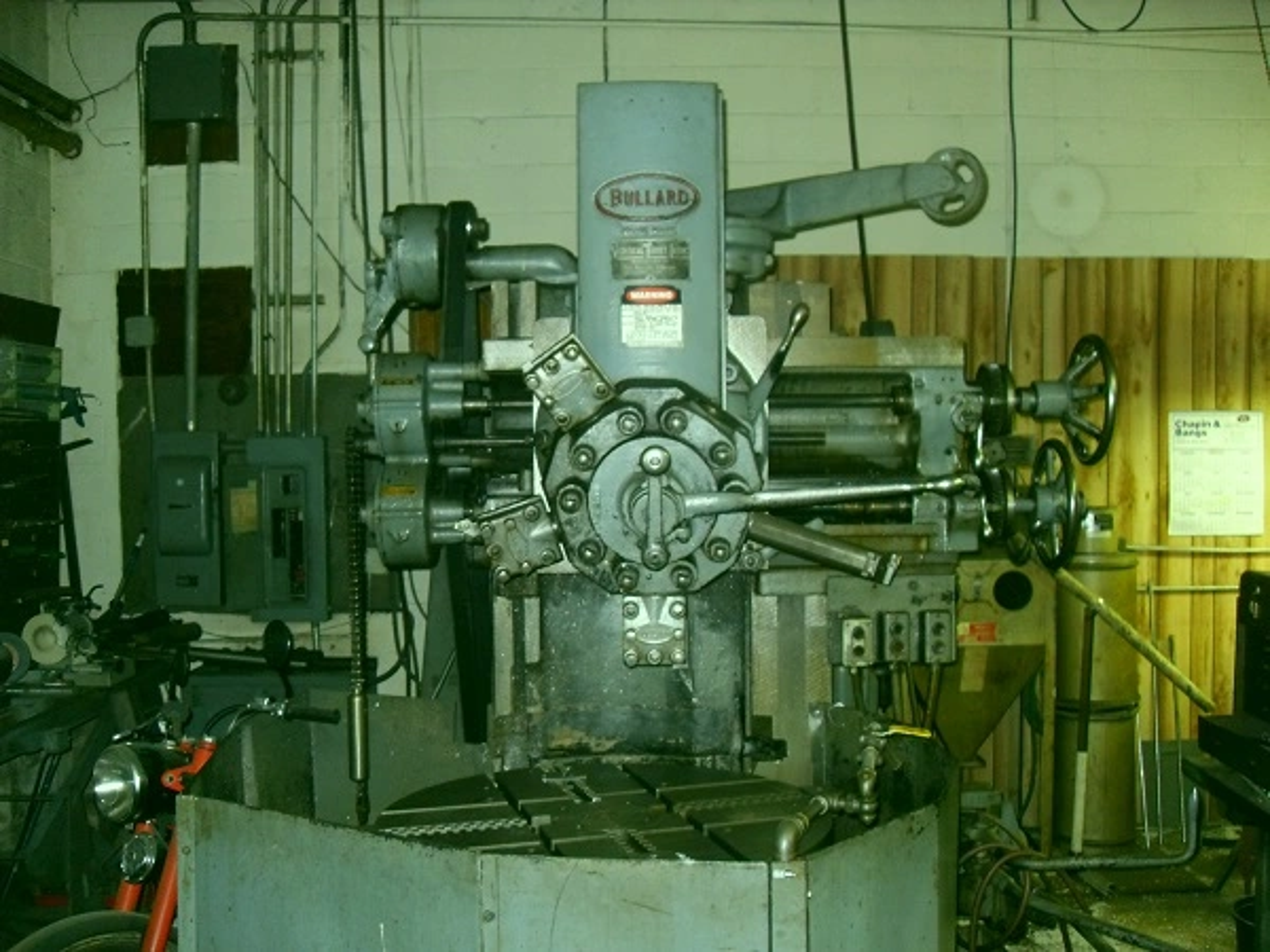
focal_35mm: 34
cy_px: 476
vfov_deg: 41.8
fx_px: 1247
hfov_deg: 54.0
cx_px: 635
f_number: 2.8
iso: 240
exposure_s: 1/45
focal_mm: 6.3
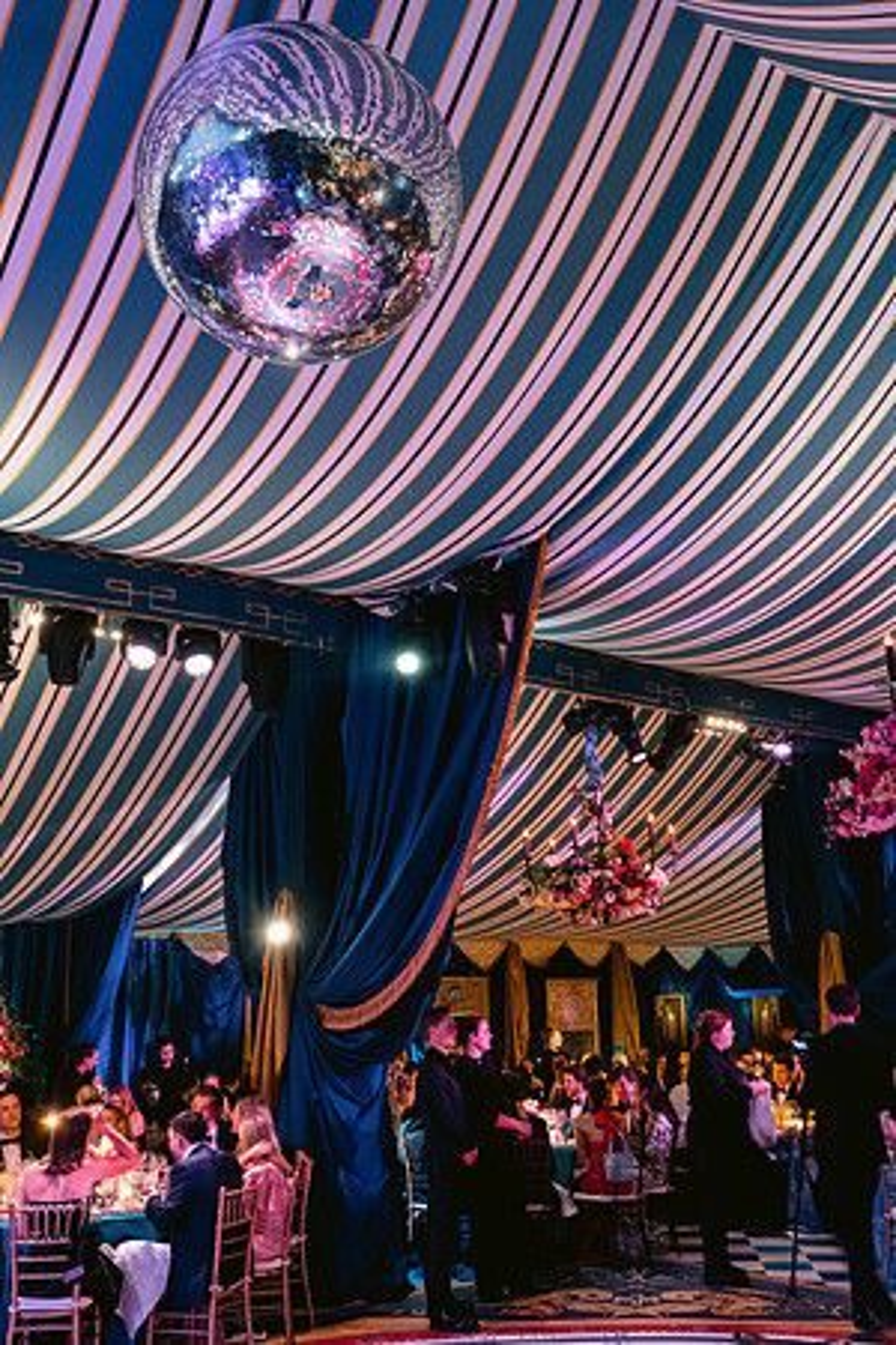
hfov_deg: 37.9
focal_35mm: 35
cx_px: 448
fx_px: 1307
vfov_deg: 54.4
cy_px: 672
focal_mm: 35
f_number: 4
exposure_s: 1/10
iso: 3200
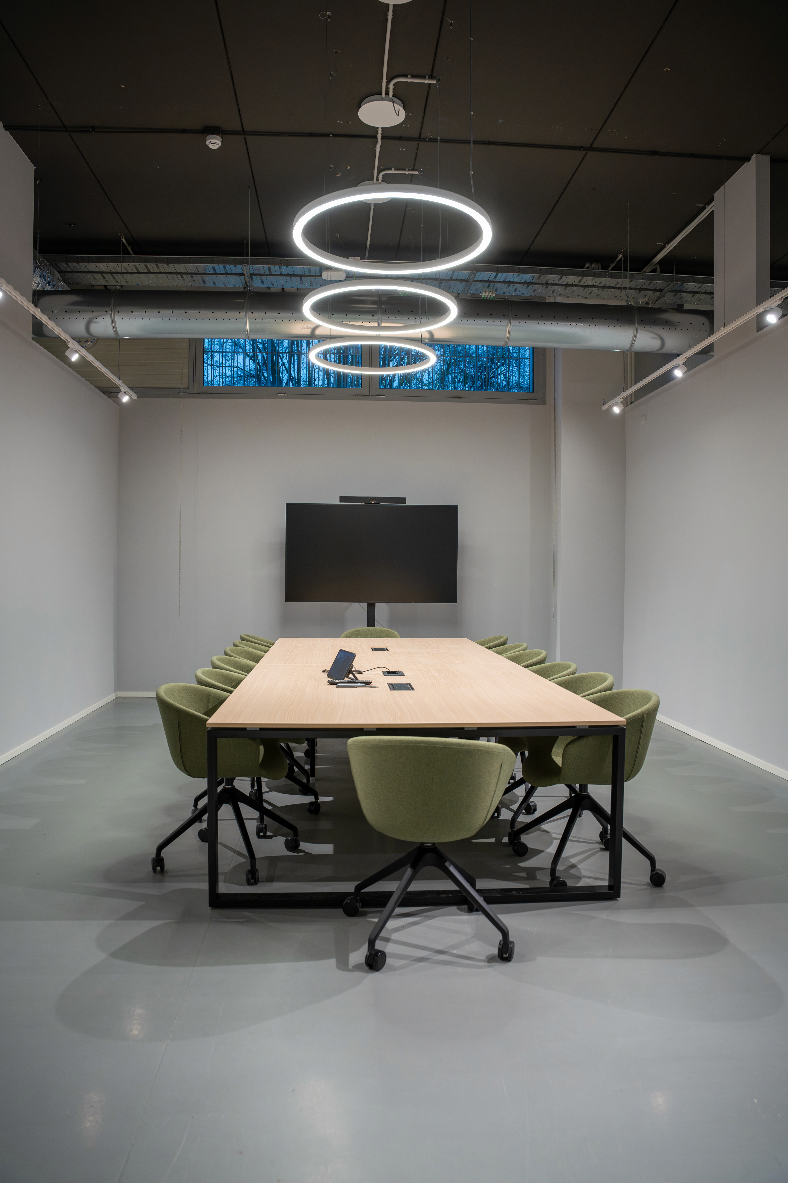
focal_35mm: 24
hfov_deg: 53.1
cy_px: 592
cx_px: 394
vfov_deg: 73.7
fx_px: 788
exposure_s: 1/160
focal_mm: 24
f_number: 4
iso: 1000
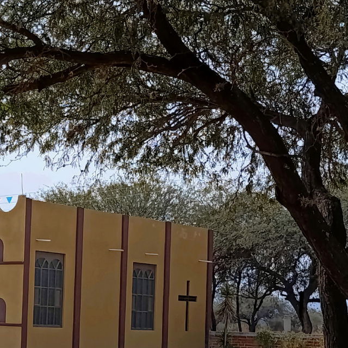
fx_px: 694
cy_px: 259
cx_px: 61
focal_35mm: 61
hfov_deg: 27.5
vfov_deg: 27.8
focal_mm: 6.14
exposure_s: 1/912
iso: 50
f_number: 1.6
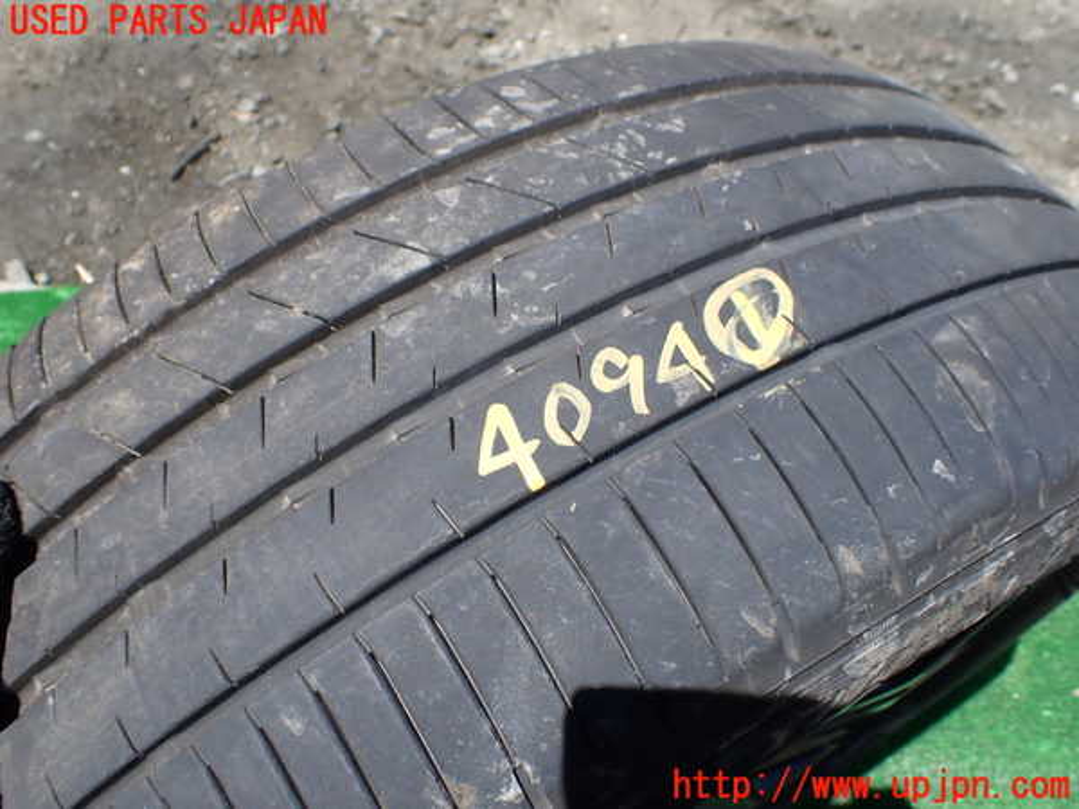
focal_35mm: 30
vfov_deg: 46.8
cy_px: 404
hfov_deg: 60.0
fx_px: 935
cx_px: 540
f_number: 3.2
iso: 100
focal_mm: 5.4
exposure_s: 1/800
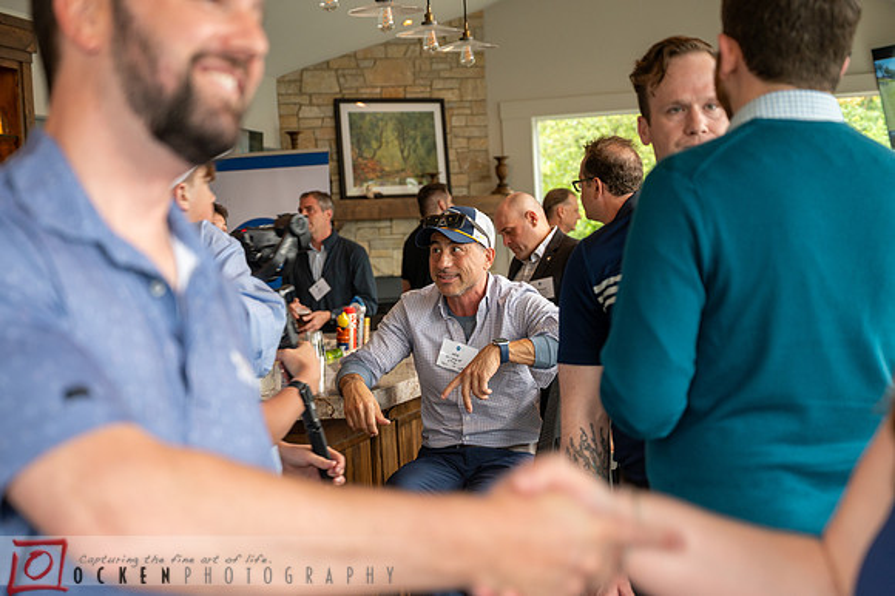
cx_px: 472
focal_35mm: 66
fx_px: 1627
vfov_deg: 20.7
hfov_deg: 30.7
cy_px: 337
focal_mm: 58
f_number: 4
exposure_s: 1/80
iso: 640
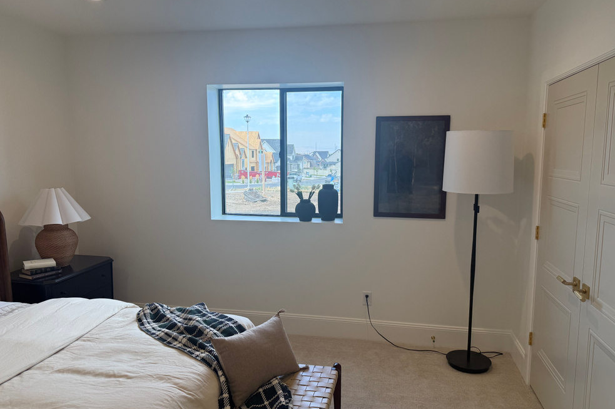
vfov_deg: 49.5
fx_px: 444
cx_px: 315
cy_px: 200
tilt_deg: -6.8
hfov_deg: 69.4
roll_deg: -0.7
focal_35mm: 26
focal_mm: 6.76
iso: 100
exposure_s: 1/238
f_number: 1.78
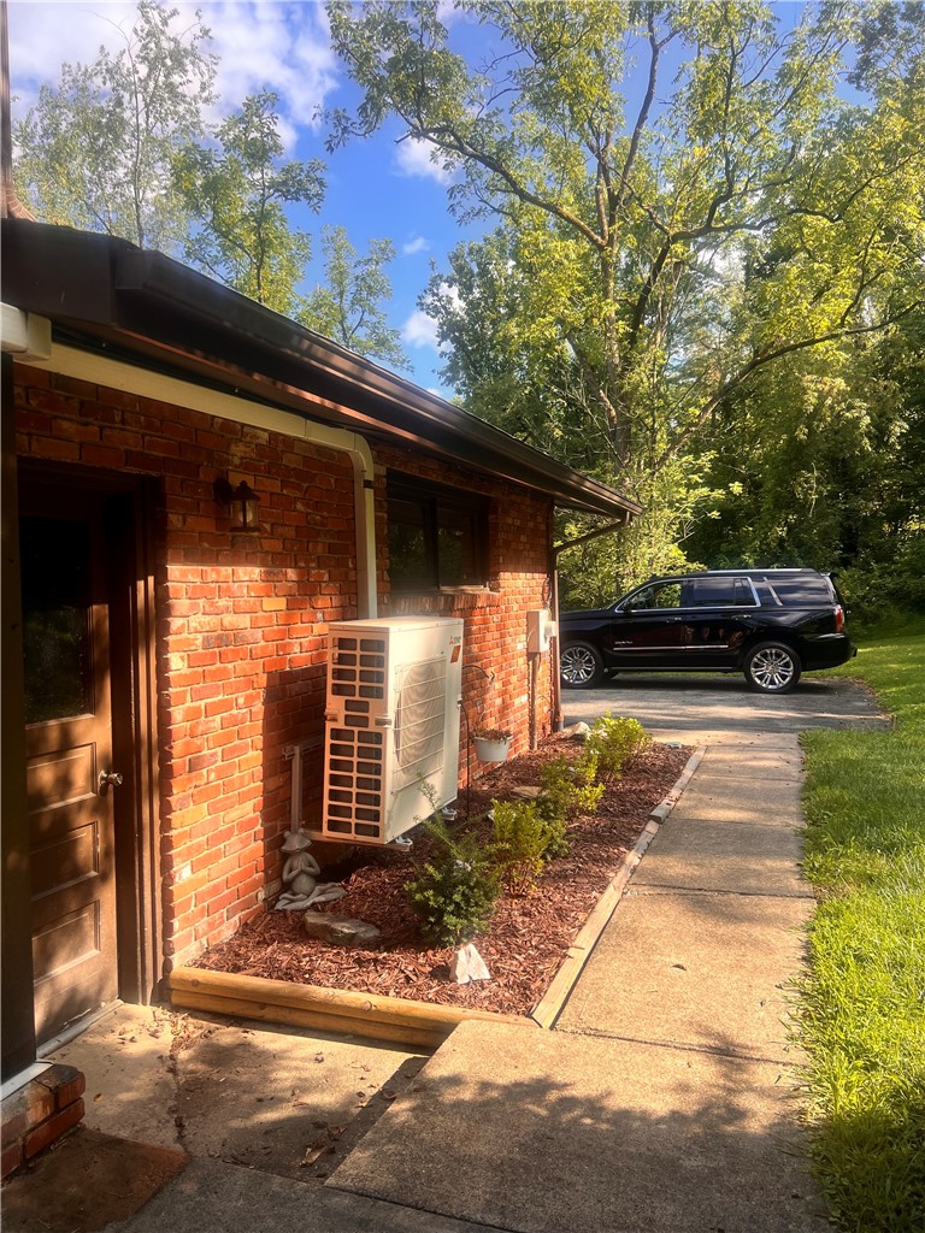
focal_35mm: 26
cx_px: 462
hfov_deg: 53.1
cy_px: 616
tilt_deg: -0.9
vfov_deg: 67.3
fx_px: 926
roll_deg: +0.1
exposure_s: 1/1295
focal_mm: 5.7
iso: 50
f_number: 1.5
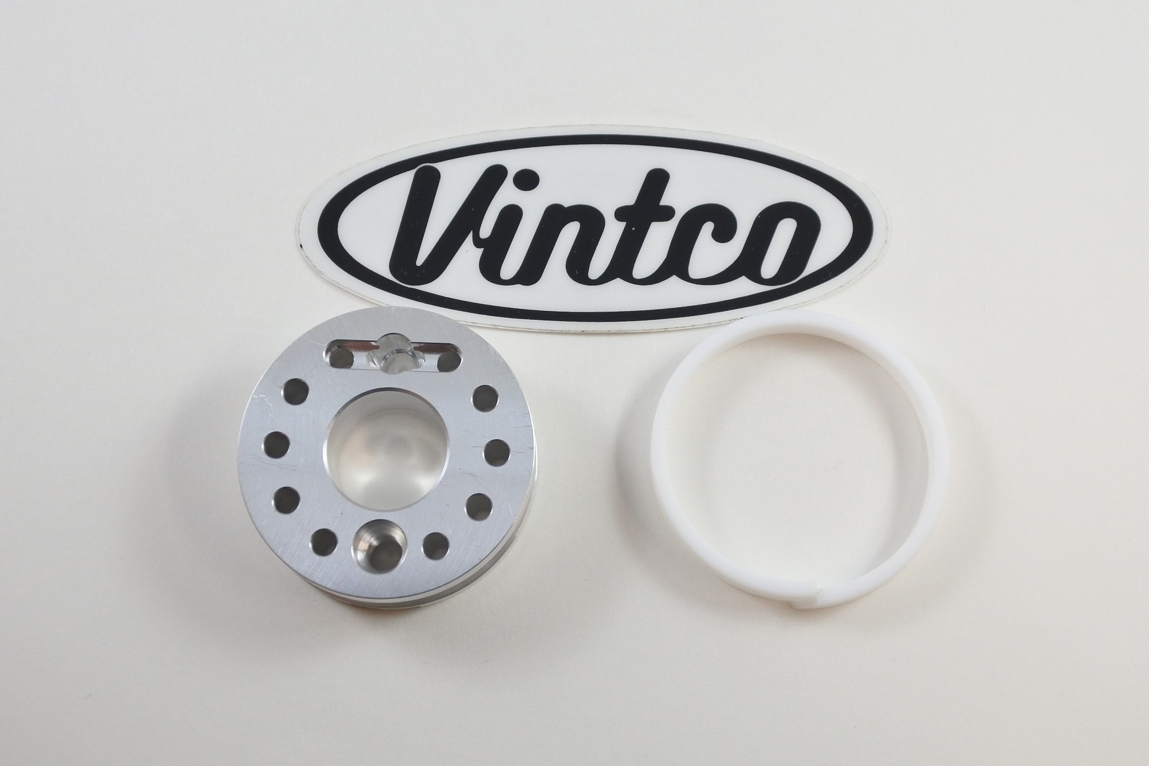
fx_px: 1436
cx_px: 574
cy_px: 383
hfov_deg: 43.6
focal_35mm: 45
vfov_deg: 29.9
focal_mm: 16.8
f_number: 4.5
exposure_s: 1/125
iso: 500
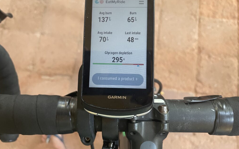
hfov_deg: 66.5
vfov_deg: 44.4
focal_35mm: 28
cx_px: 120
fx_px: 182
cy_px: 65
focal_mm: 4.2
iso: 250
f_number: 1.6
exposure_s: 1/60
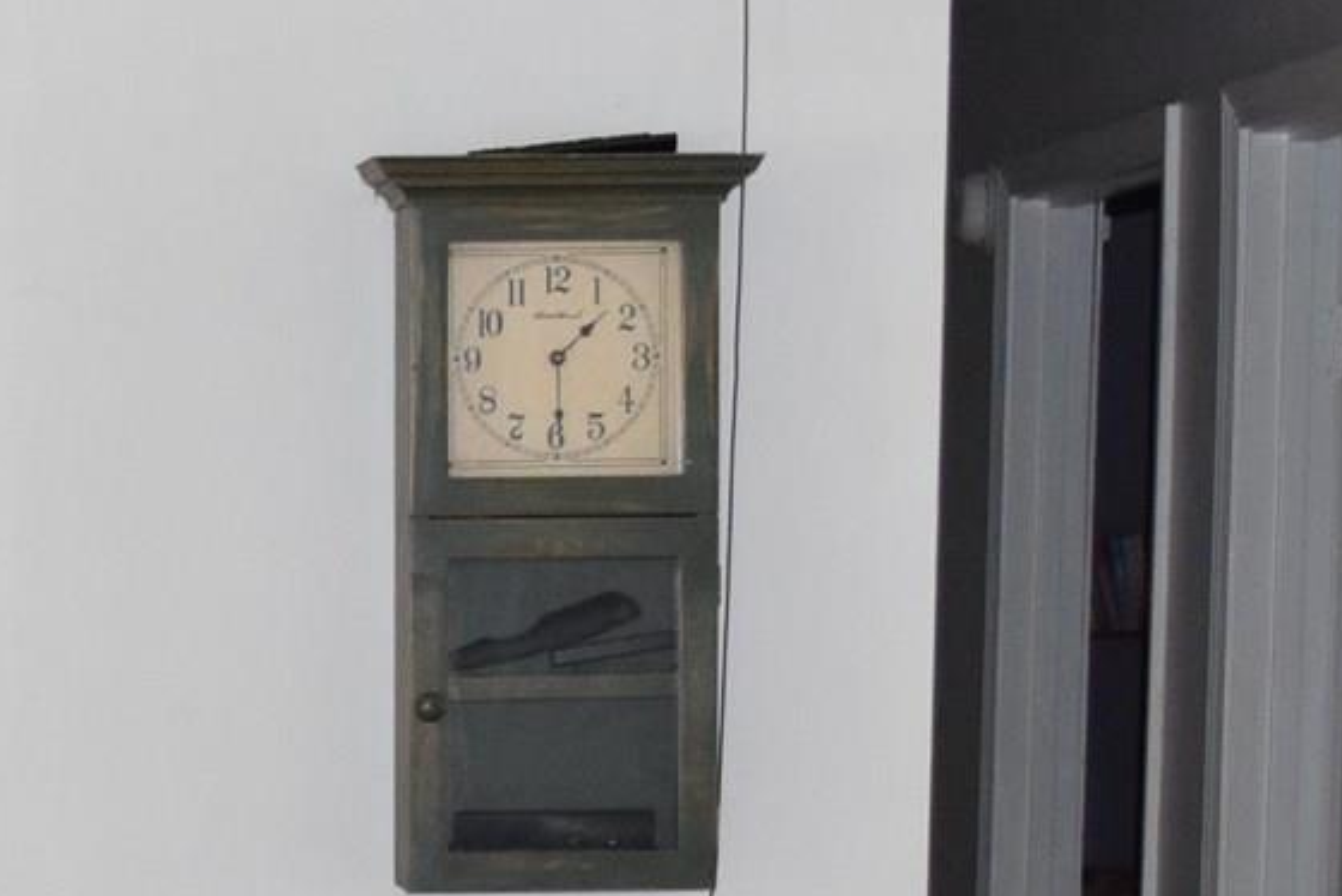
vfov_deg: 9.1
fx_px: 5520
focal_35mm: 148
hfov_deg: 13.3
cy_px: 1186
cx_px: -510
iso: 800
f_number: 4.5
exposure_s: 1/80
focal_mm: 18
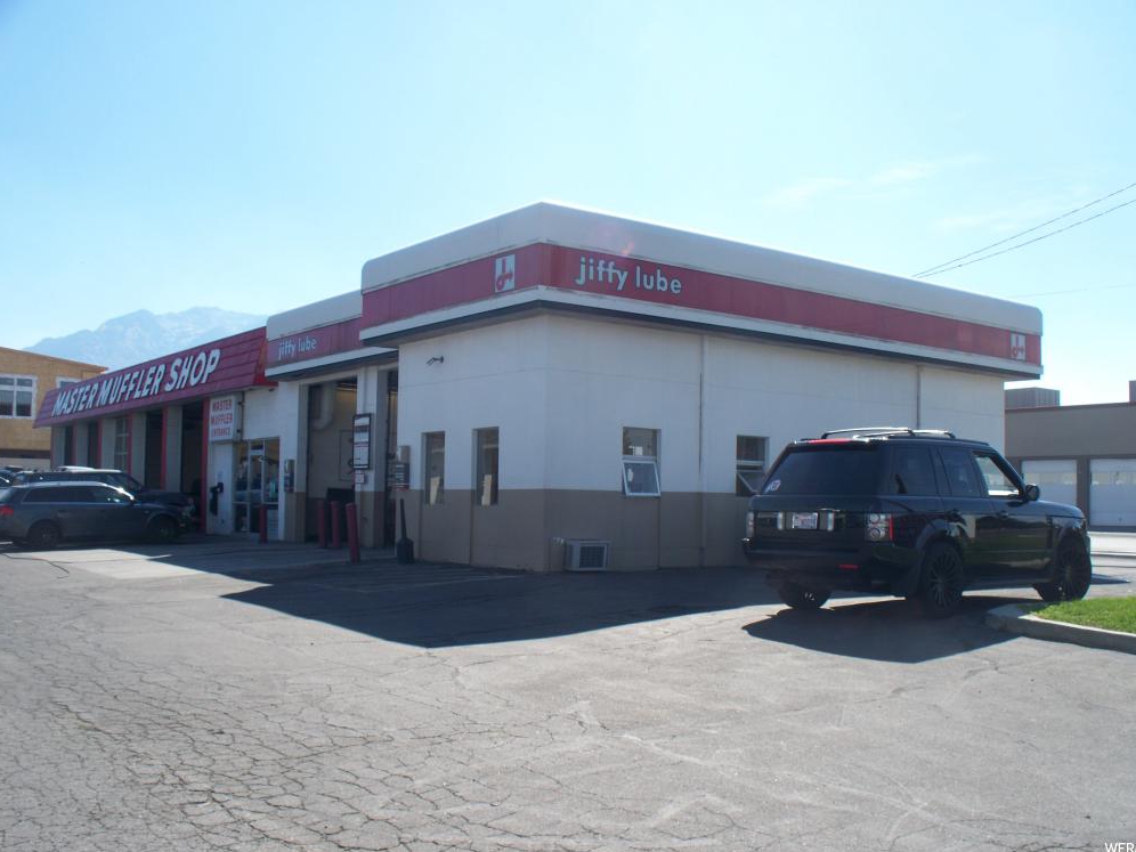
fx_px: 1214
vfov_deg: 38.7
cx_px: 579
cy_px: 419
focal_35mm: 37
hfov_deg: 50.1
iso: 64
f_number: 5
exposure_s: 1/320
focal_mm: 7.54
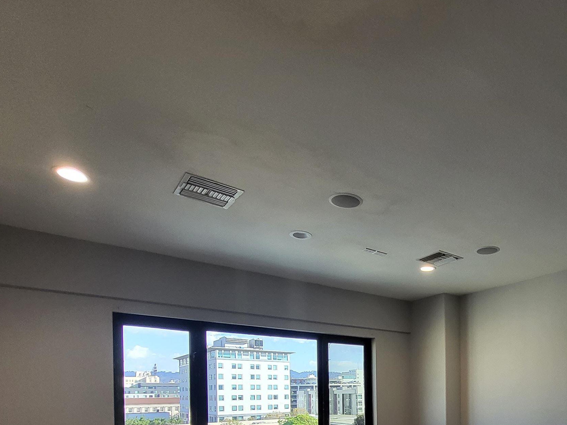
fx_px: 393
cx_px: 417
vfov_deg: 49.8
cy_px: 391
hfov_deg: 67.6
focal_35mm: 24
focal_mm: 1.74
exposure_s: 1/60
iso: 200
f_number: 2.2
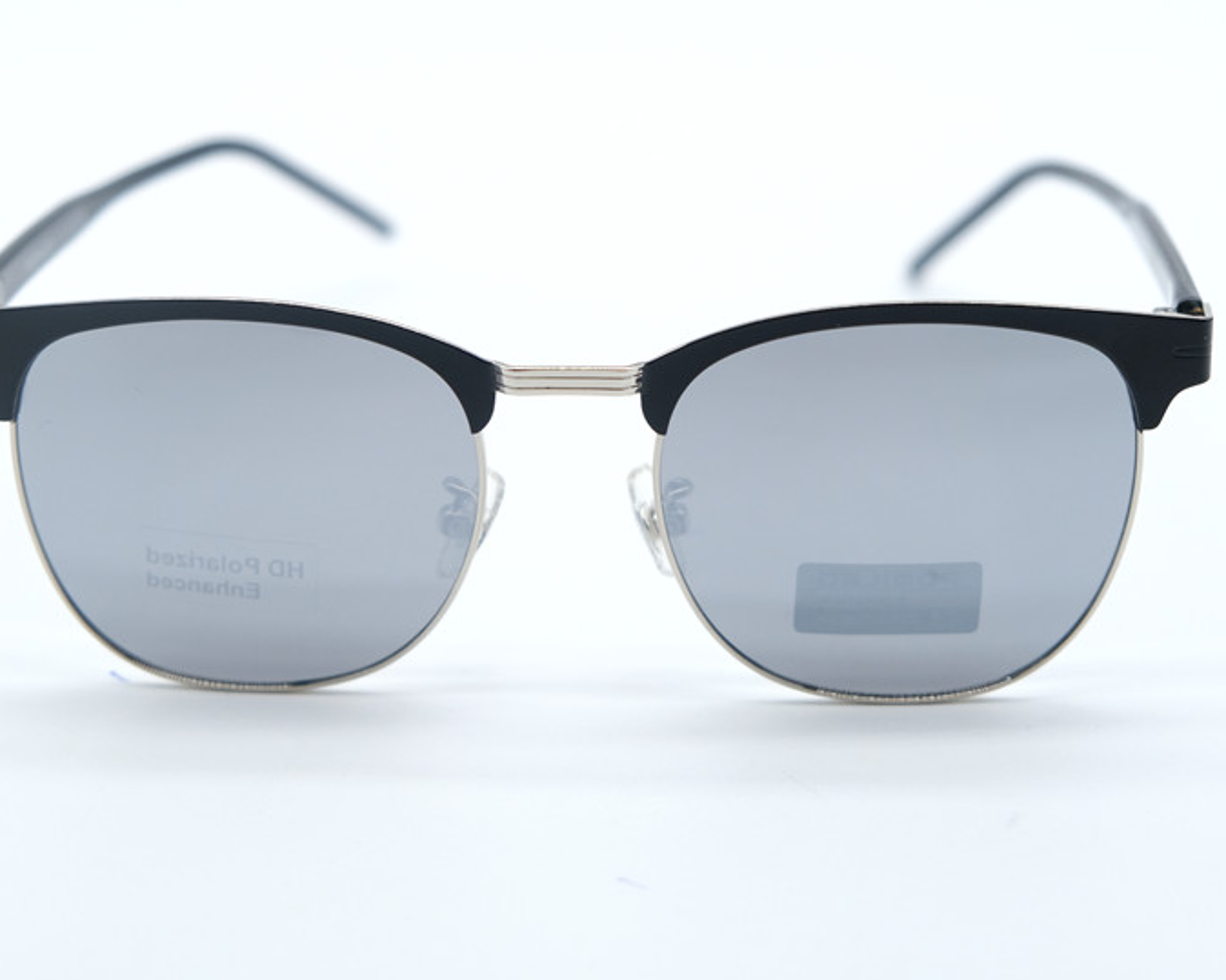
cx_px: 528
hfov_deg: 24.4
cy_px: 382
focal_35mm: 78
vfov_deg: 19.6
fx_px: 2830
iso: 500
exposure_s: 1/1000
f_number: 3.6
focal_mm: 37.4
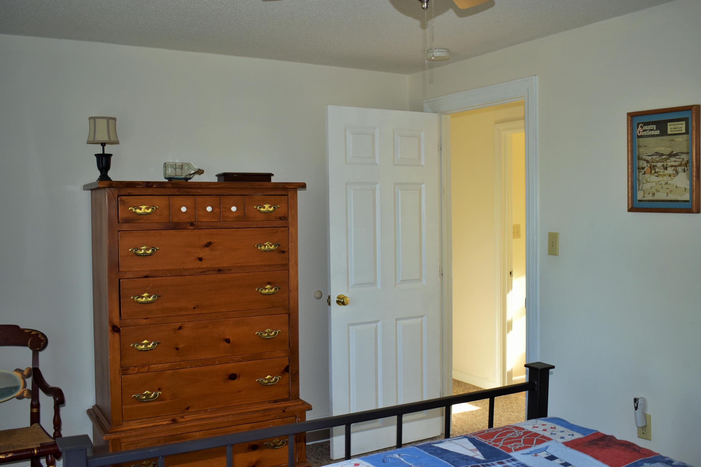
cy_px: 234
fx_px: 701
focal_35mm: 36
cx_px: 350
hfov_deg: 53.1
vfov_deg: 36.9
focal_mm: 24
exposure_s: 1/60
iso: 220
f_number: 3.8
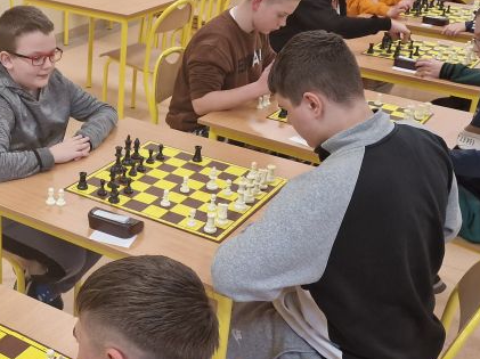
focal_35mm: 56
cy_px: 156
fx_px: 776
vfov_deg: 26.0
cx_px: 91
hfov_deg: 33.3
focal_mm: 6.4
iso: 160
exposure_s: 1/100
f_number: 1.8
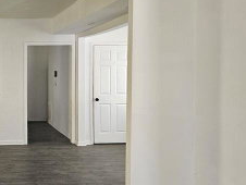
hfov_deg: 33.6
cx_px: -1
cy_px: 89
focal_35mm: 52
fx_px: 370
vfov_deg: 28.1
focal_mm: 6.3
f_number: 1.7
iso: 320
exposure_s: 1/120
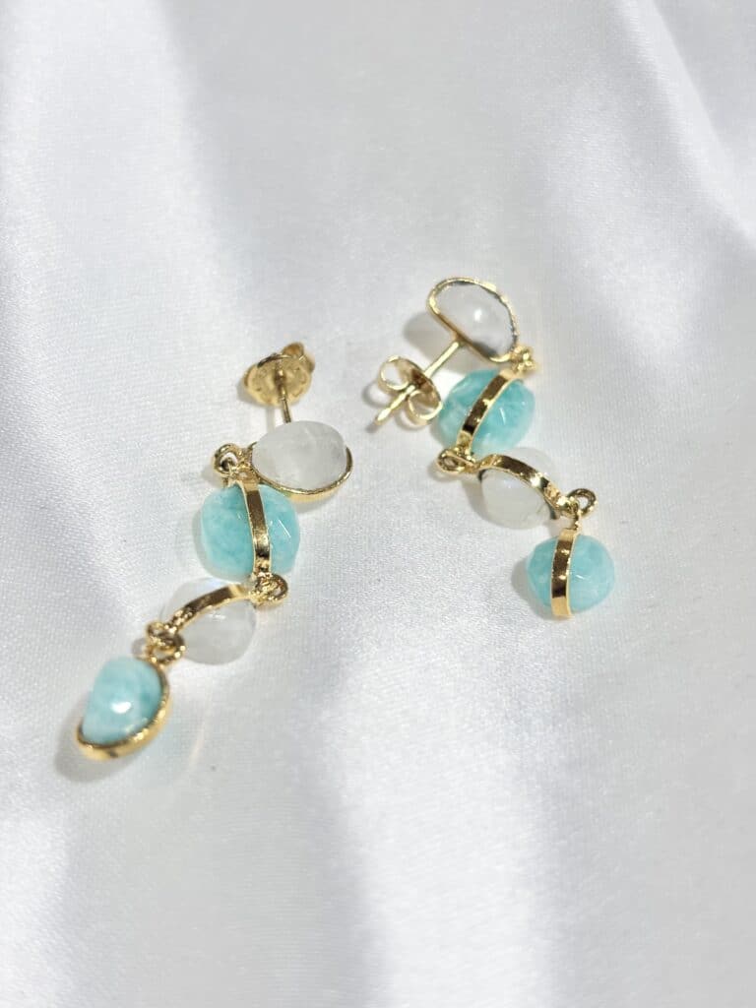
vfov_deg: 36.8
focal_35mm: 52
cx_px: 378
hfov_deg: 28.0
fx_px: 1514
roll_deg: +5.6
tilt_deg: -42.0
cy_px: 504
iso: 32
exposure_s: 1/351
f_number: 1.6
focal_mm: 5.96
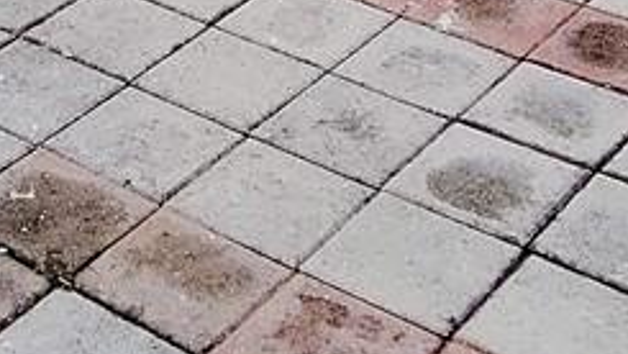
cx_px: 56
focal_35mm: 114
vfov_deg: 9.4
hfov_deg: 18.5
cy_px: -528
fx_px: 1899
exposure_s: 1/847
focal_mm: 2.13
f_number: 2.2
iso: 100
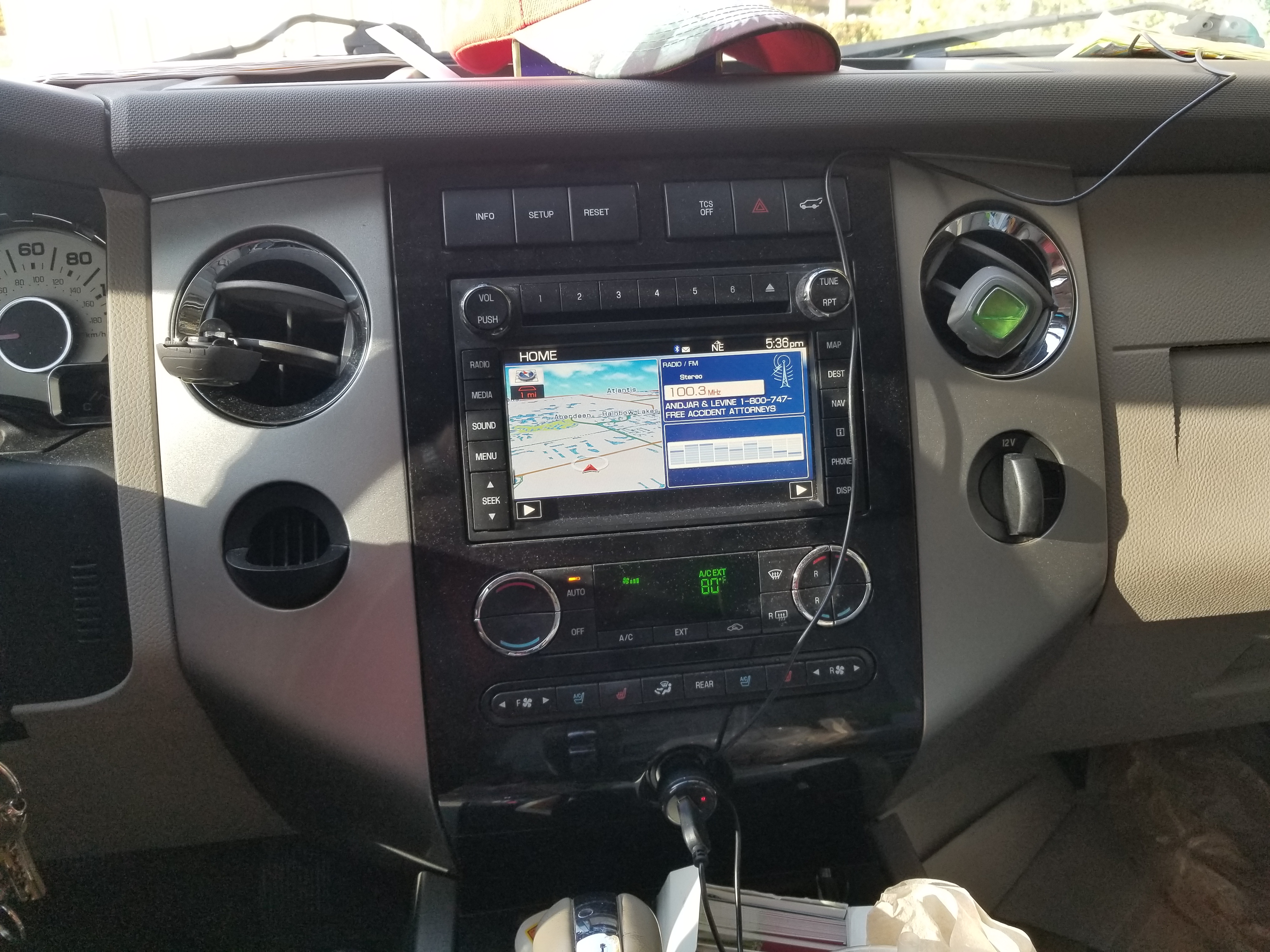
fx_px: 954
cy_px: 476
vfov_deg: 53.1
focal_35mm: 26
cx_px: 635
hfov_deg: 67.3
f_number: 1.7
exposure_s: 1/120
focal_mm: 4.3
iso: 80
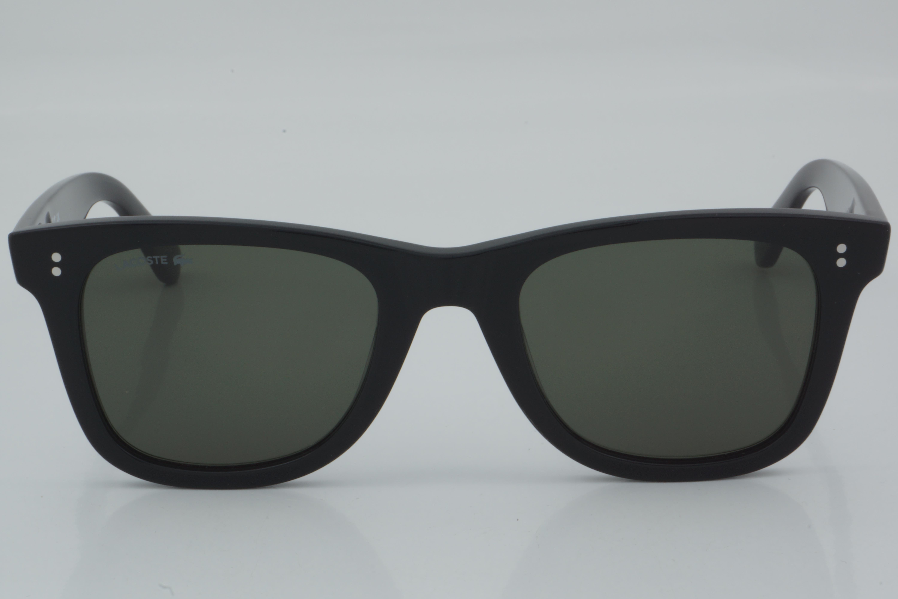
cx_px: 449
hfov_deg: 24.6
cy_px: 300
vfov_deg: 16.6
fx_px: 2058
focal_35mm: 82
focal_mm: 55
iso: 100
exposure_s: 1/4
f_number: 32
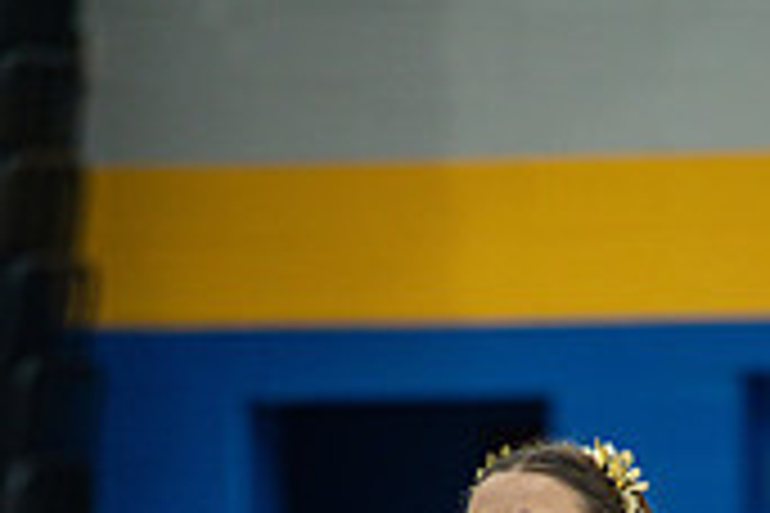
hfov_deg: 3.9
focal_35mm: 525
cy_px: 972
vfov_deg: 2.6
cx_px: 522
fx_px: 11228
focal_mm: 200
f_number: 4
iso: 2800
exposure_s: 1/500
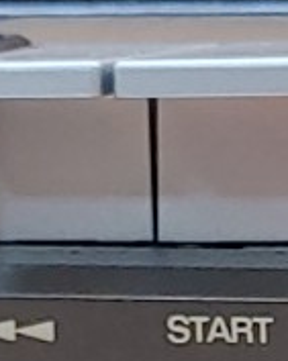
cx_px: 341
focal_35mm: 310
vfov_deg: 6.1
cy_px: 759
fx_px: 3312
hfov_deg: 5.0
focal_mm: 4.36
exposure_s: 1/64
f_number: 1.8
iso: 50
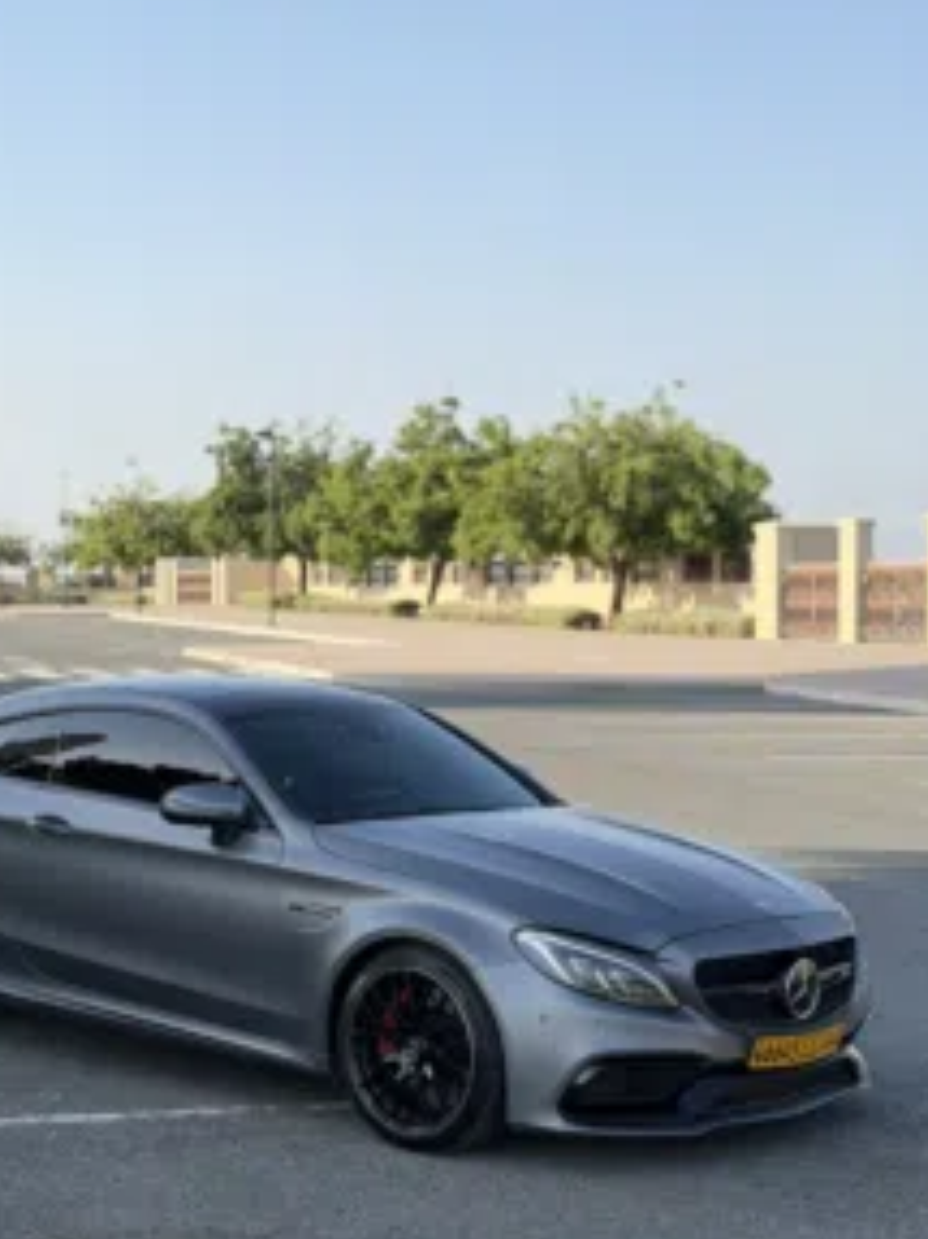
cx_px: 306
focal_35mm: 67
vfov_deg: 29.0
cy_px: 673
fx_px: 2397
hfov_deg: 21.8
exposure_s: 1/928
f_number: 1.78
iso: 100
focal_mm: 6.76
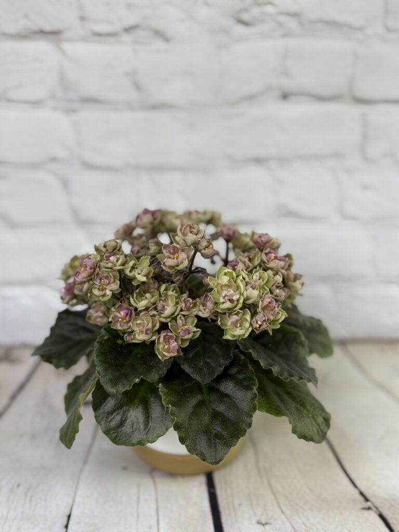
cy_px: 266
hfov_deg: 28.0
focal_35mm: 52
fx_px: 799
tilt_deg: -27.3
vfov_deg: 36.8
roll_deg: -1.4
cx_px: 200
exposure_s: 1/116
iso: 40
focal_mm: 5.96
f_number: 1.6
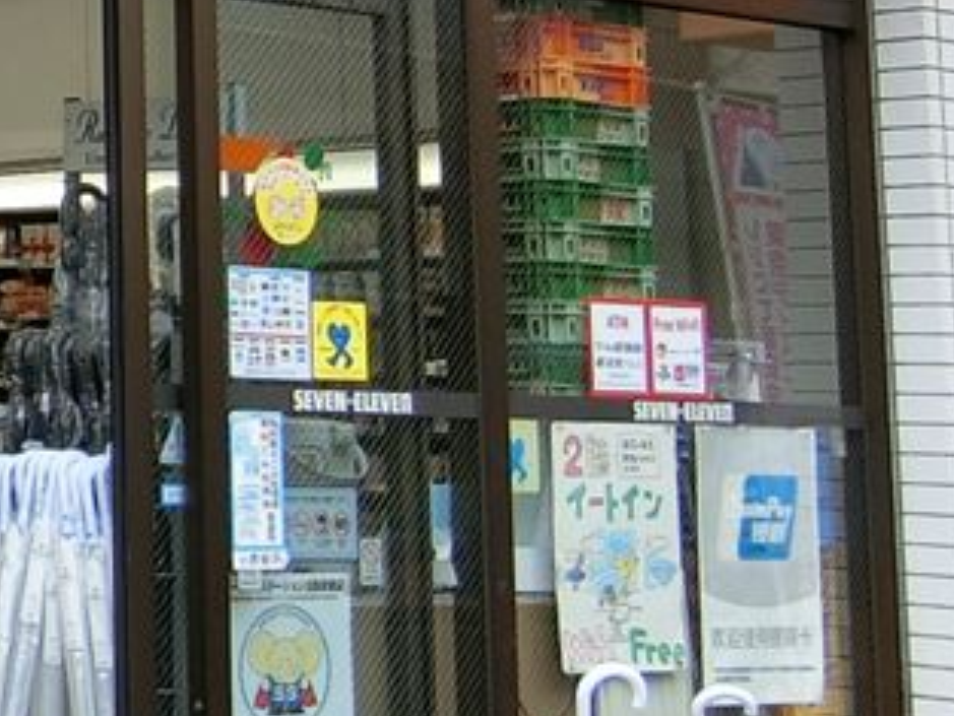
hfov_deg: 16.0
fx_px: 2674
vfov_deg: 15.0
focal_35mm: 97
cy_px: 0
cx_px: -933
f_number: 2.7
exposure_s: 1/160
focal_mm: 4.06
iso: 80
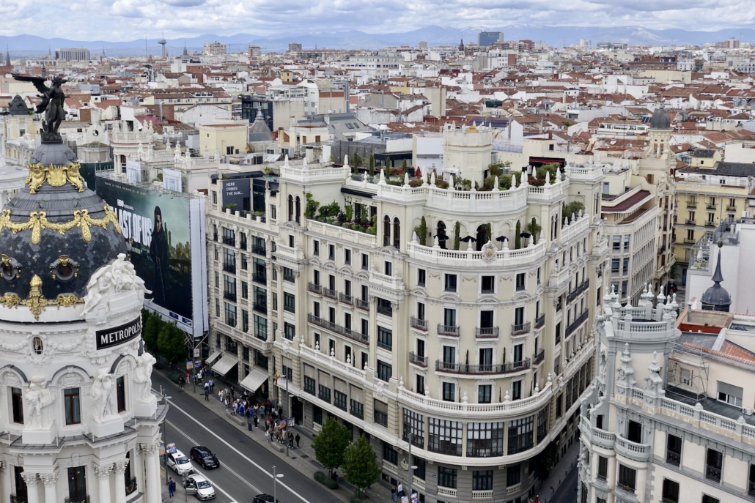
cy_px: 252
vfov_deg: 27.0
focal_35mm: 50
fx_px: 1049
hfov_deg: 39.6
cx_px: 378
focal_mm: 18.3
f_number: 5.6
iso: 125
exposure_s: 1/400
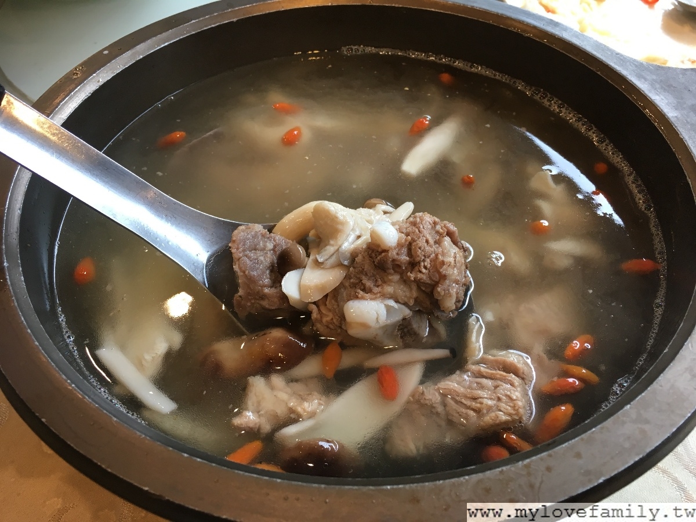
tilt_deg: -49.3
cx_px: 348
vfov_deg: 48.2
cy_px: 261
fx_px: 583
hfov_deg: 61.7
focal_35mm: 29
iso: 64
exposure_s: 1/30
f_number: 2.2
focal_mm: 4.15
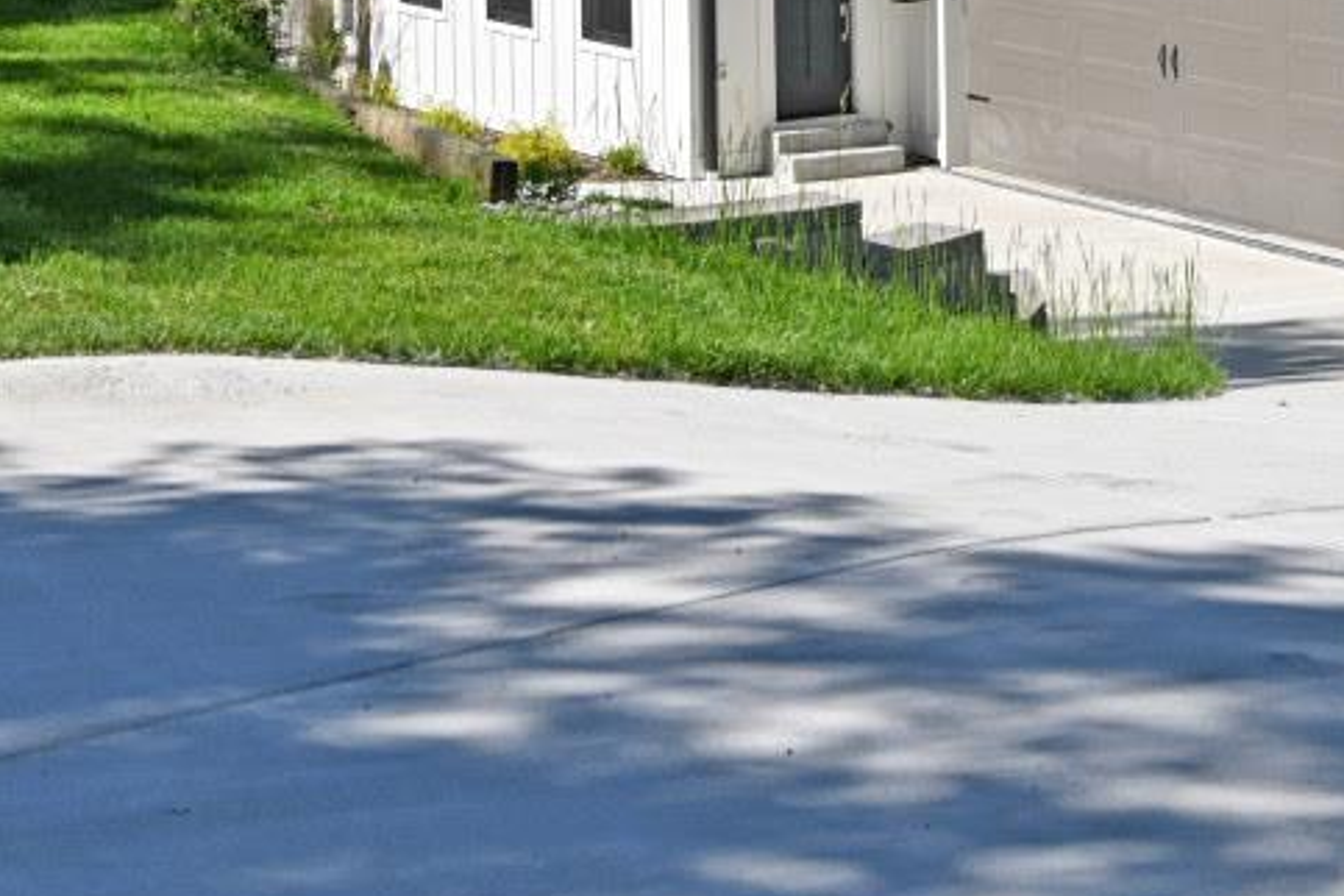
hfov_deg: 22.3
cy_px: -479
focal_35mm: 90
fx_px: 3360
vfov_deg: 14.1
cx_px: 1057
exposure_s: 1/400
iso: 100
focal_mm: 29
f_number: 8
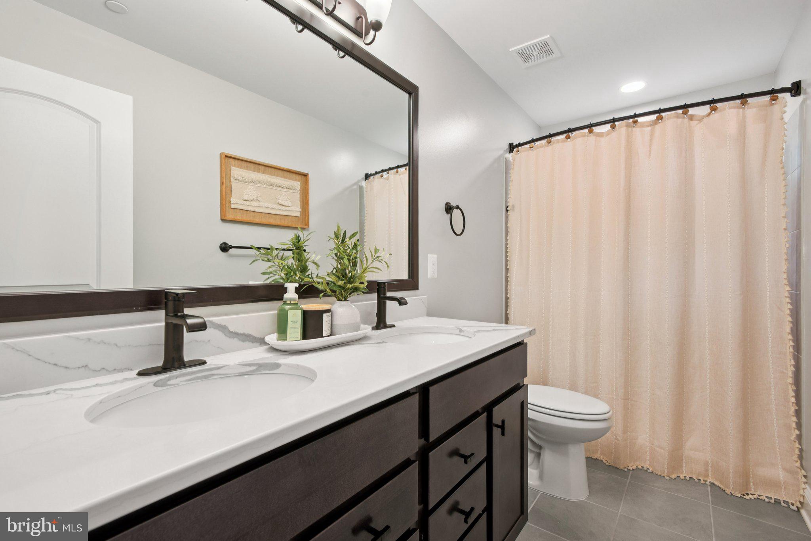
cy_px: 270
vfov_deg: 73.8
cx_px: 406
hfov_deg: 96.7
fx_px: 361
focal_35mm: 16
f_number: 8
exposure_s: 1/10
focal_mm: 16
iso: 400
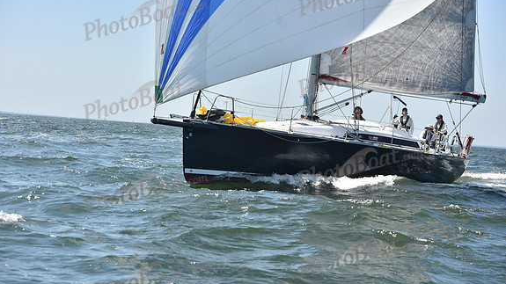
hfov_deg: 28.6
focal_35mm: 74
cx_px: 253
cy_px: 132
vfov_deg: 16.3
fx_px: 993
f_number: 6.3
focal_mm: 70
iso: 250
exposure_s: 1/1250
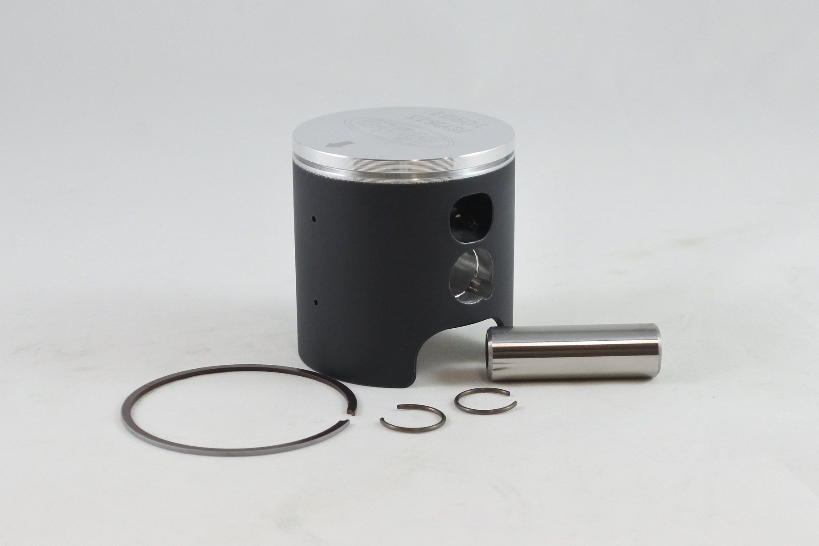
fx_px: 978
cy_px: 273
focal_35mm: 43
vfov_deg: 31.2
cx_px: 410
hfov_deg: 45.4
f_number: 4.5
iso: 450
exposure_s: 1/125
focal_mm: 16.1
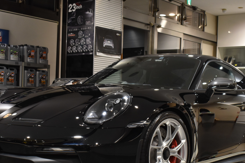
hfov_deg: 32.9
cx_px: 119
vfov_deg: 22.1
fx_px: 415
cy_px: 117
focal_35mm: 61
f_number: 8
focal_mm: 28
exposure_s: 1/50
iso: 1000
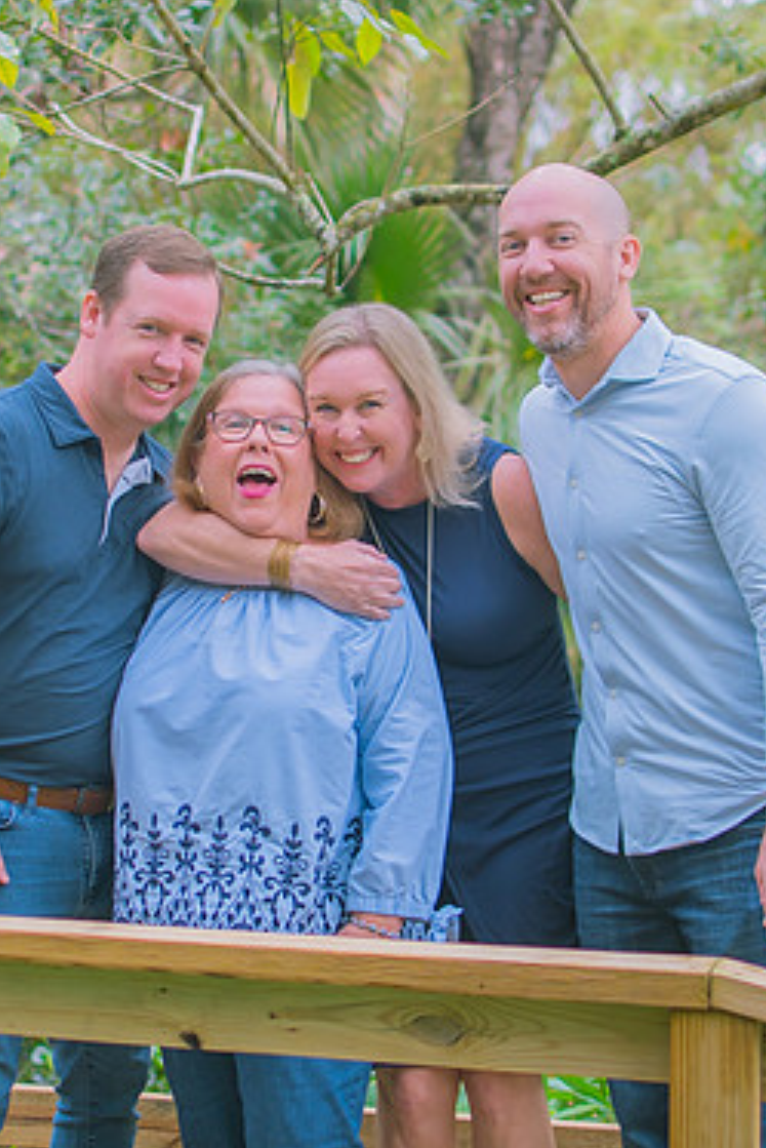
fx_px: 2997
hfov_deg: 14.5
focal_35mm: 94
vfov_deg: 21.7
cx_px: 211
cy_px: 563
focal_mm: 35
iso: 100
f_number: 2.2
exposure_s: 1/400
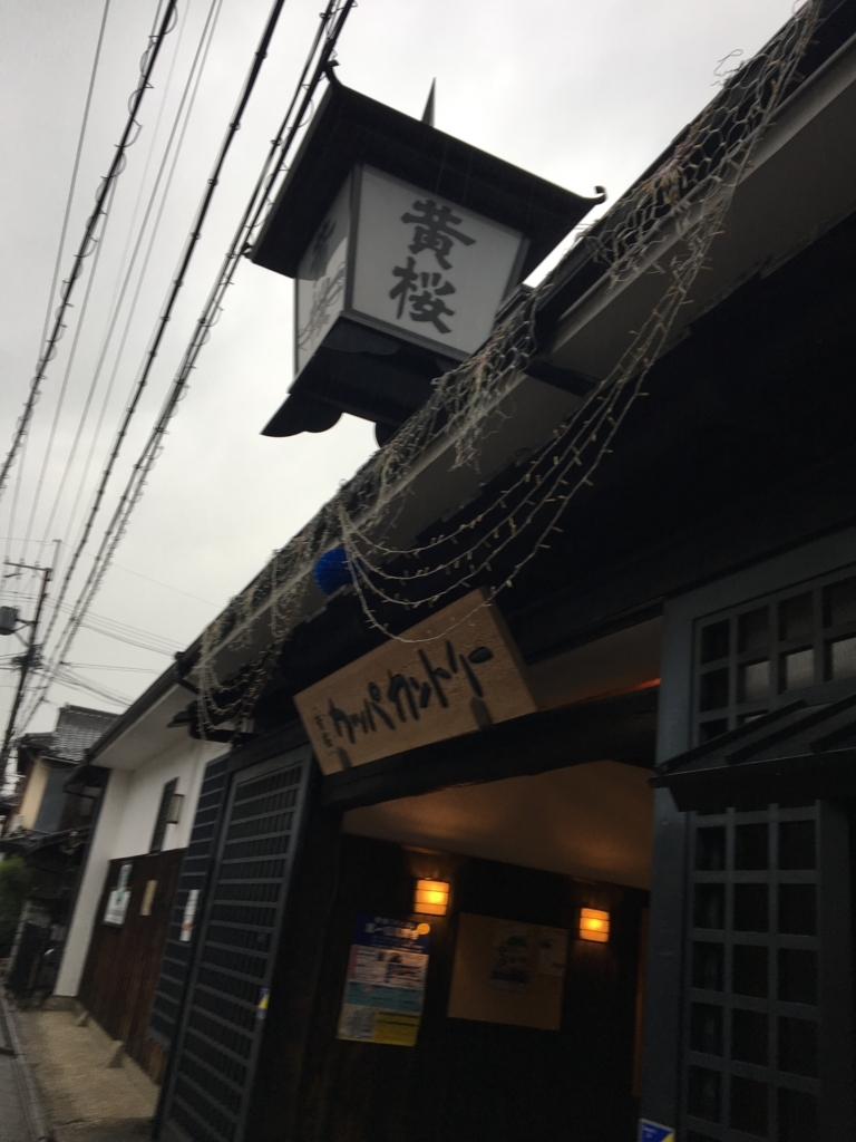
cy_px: 571
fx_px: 956
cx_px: 428
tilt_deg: +20.7
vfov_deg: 61.7
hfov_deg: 48.2
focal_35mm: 29
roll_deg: -7.2
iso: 32
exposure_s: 1/60
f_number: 2.2
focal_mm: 4.15
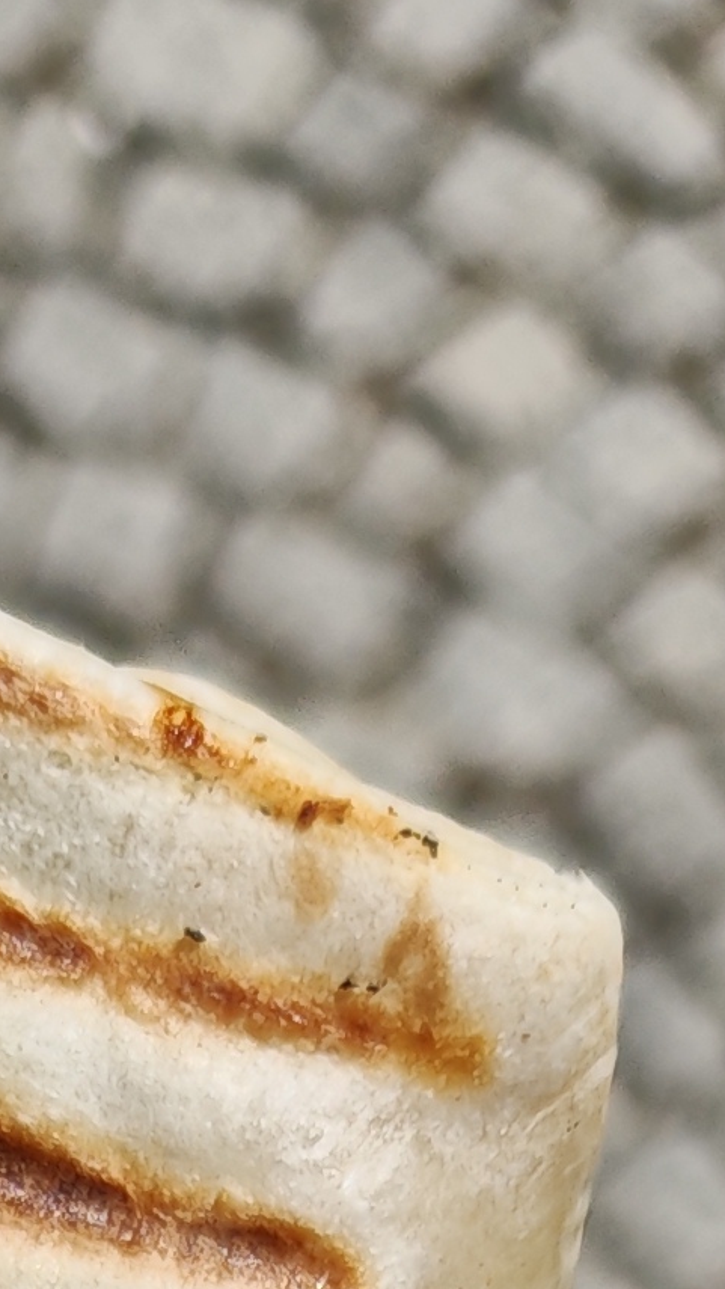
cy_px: 2821
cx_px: -564
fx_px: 4101
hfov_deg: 9.6
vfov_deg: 14.0
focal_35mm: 120
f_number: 1.62
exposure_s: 1/6513
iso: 50
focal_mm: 6.55
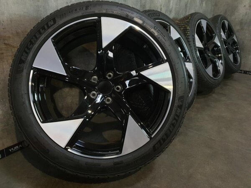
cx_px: 126
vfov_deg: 53.1
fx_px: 189
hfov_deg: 67.3
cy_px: 94
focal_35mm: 26
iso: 250
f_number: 1.5
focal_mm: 4.3
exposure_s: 1/50
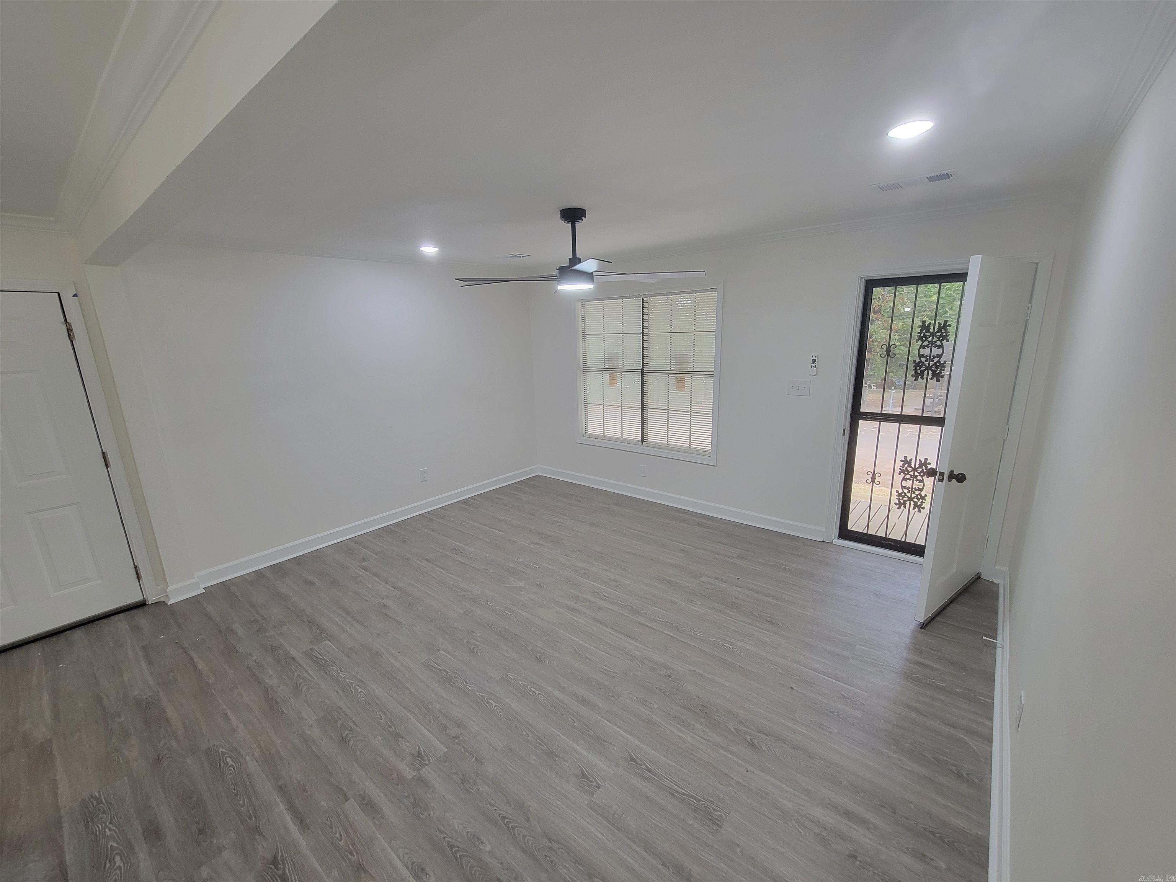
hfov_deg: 106.2
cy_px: 441
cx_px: 588
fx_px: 442
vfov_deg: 89.9
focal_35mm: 13
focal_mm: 2.2
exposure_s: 1/60
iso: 160
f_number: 2.2
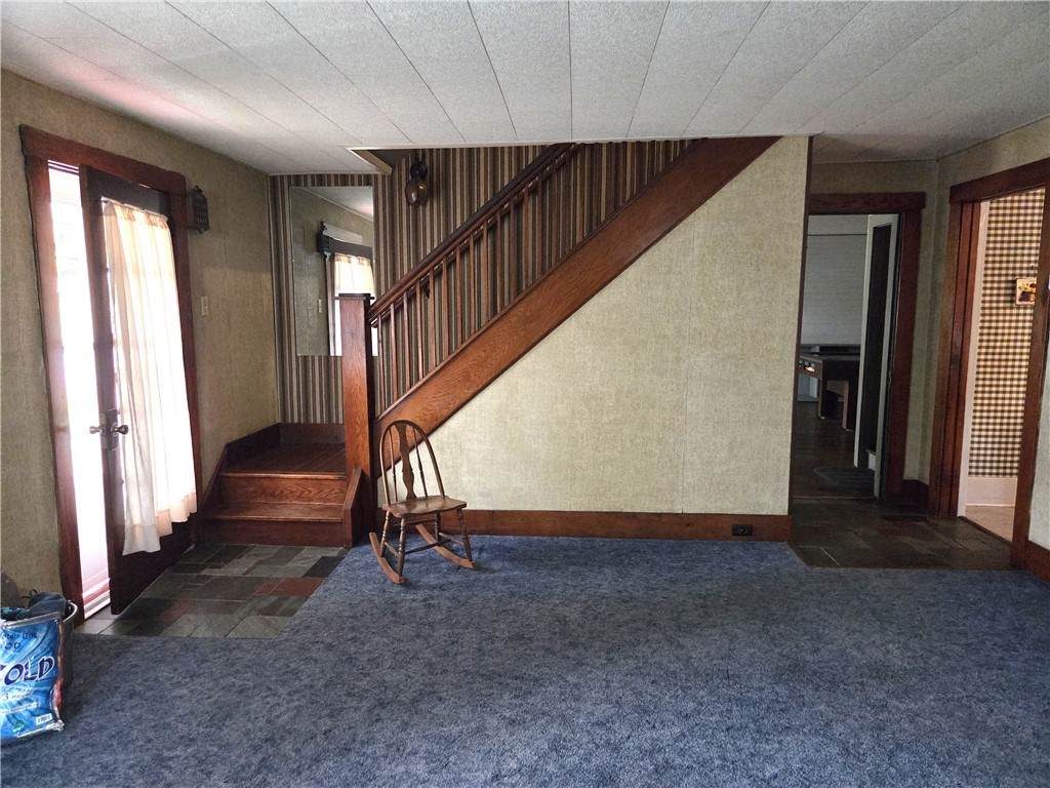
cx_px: 525
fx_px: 698
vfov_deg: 58.9
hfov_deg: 73.9
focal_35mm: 23
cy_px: 394
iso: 2000
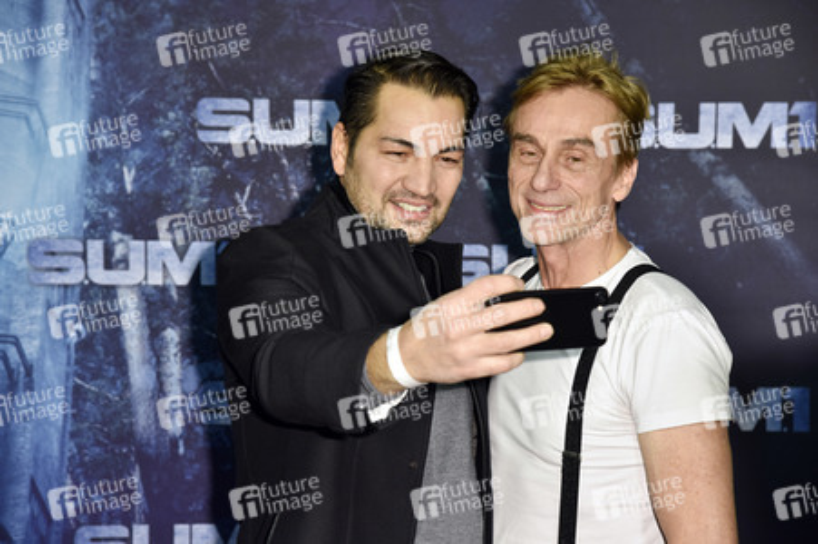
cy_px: 272
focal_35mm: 98
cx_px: 409
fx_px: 2225
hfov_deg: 20.8
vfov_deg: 13.9
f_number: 5.6
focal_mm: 98
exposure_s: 1/200
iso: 800
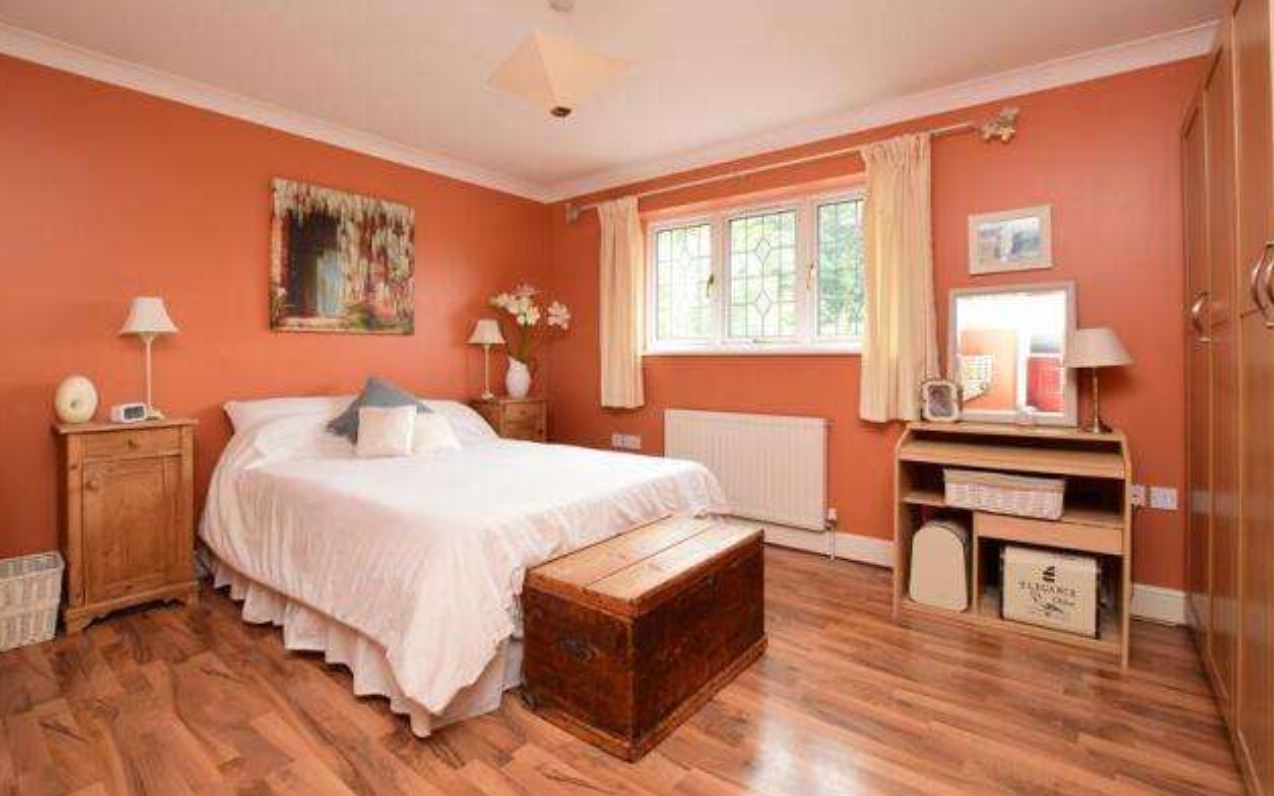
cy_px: 358
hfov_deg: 97.8
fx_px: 556
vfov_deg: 71.1
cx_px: 658
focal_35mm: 16
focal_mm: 10
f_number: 5
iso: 200
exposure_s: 1/13
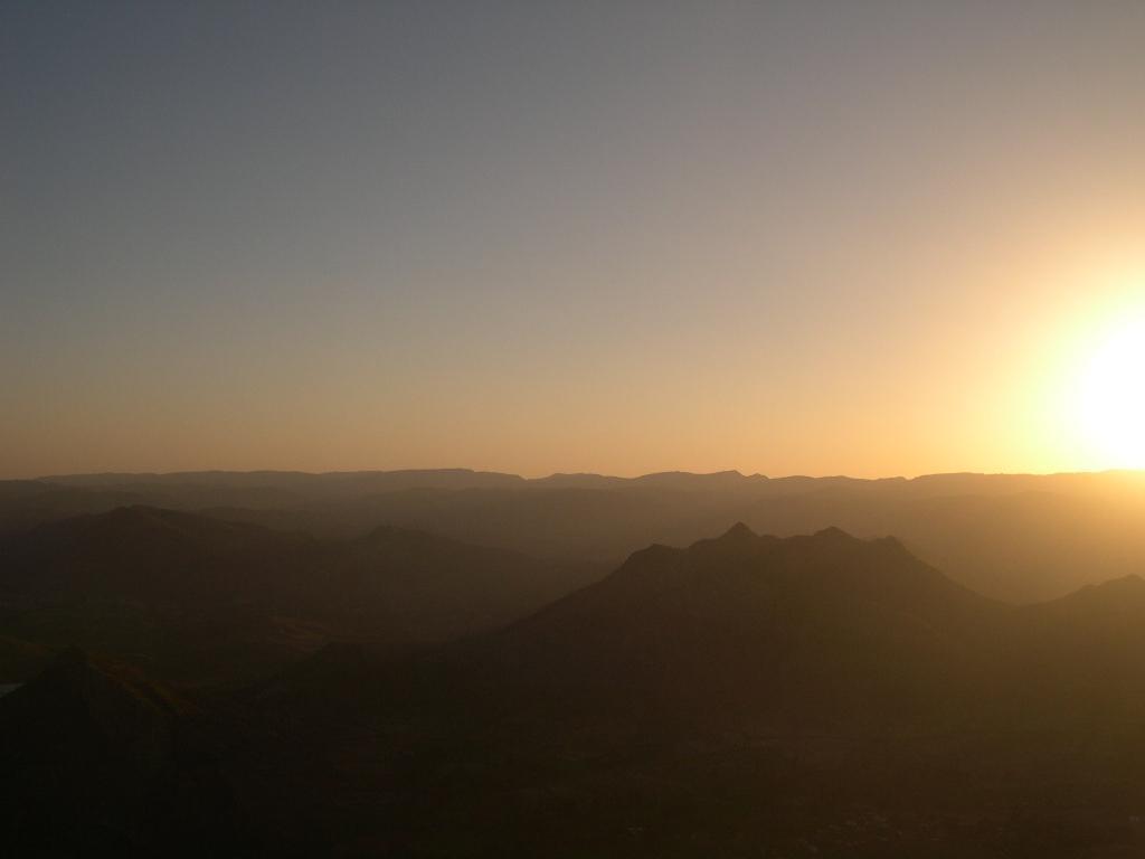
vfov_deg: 37.7
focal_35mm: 38
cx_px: 572
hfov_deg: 49.0
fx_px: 1257
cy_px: 430
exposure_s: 1/333
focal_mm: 8
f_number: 7.6
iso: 100
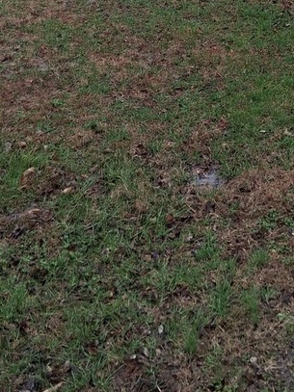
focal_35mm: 69
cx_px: 243
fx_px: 782
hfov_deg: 21.0
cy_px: -38
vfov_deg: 26.1
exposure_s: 1/307
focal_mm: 3.98
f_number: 1.8
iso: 25
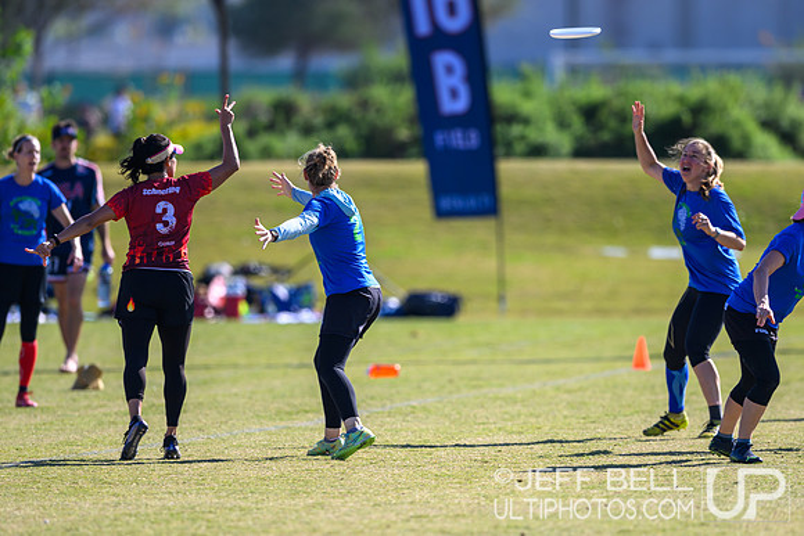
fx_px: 12452
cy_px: 341
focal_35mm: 557
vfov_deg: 2.5
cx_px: 457
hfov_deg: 3.7
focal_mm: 400
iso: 100
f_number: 3.2
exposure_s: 1/1600
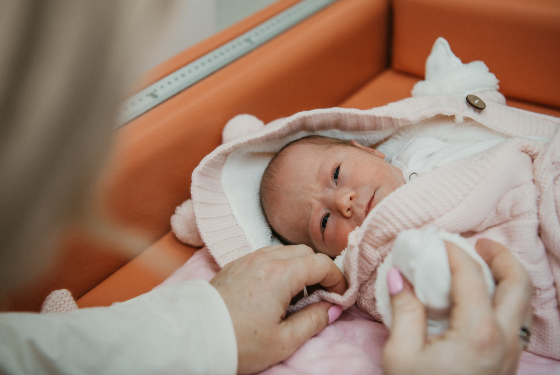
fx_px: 863
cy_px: 168
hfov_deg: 35.9
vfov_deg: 24.5
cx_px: 277
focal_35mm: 55
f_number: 3.5
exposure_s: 1/160
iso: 80
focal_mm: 50
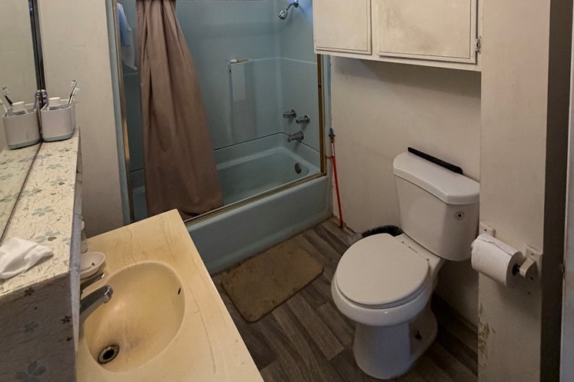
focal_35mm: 20
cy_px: 49
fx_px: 319
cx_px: 287
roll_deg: +1.2
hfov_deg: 84.0
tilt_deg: -4.4
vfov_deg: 55.0
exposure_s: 1/60
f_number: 2.2
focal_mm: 2.22
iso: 400
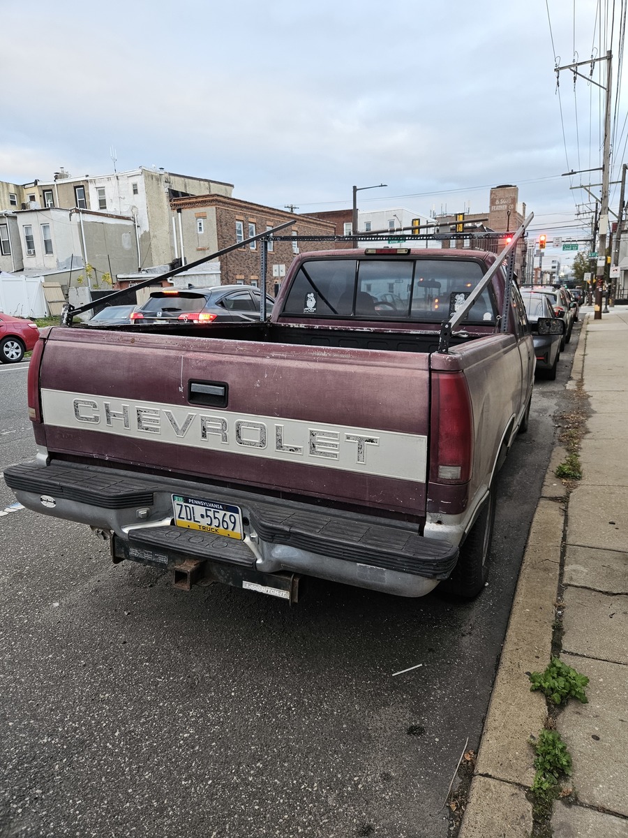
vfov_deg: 73.9
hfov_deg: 58.9
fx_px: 556
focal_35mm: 23
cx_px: 314
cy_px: 419
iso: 200
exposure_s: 1/120
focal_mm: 5.4
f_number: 1.8
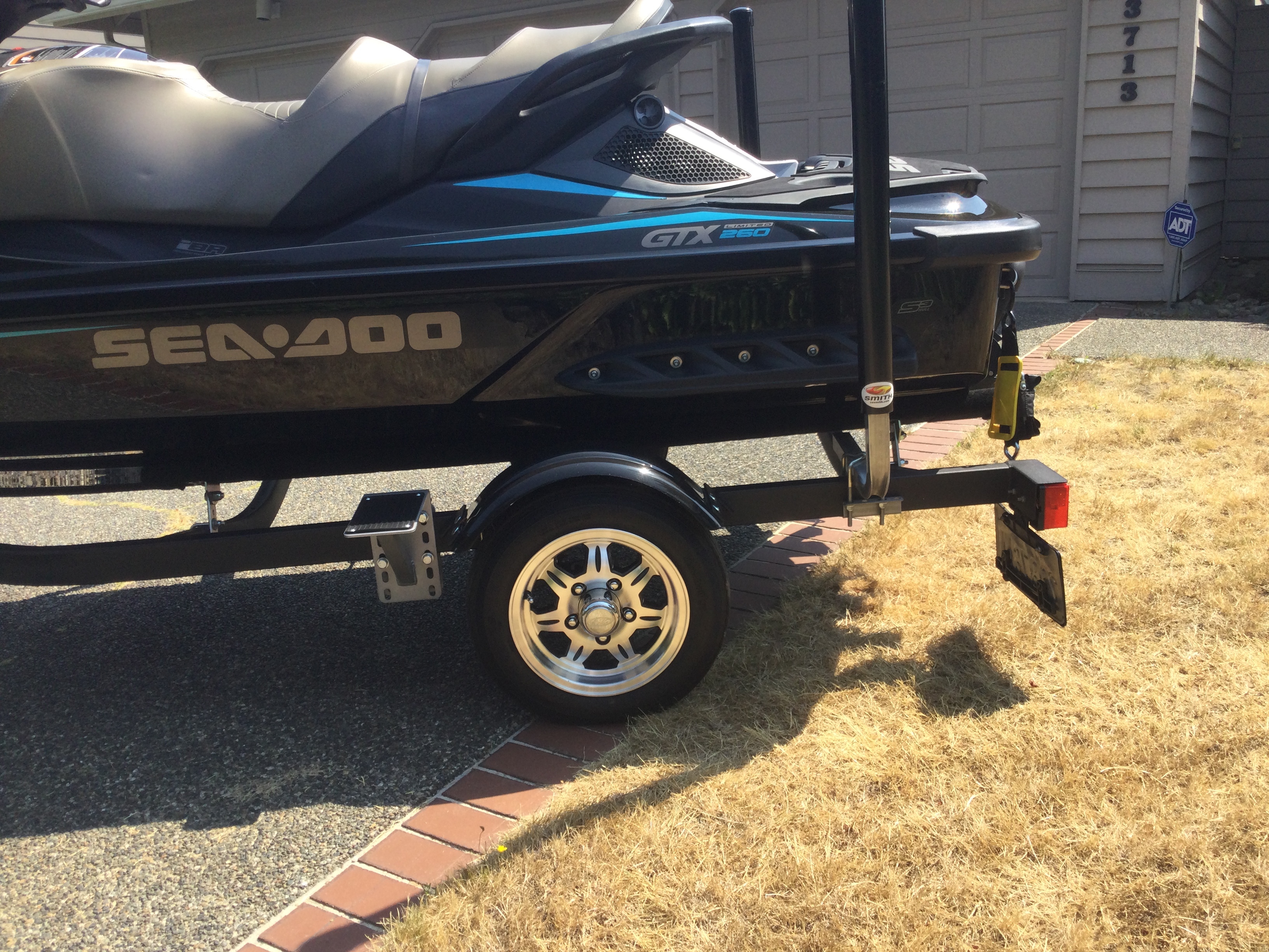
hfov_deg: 58.4
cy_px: 476
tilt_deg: -12.6
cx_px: 634
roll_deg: +2.3
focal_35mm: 31
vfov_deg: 45.4
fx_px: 1136
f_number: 2.4
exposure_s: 1/488
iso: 25
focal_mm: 3.3
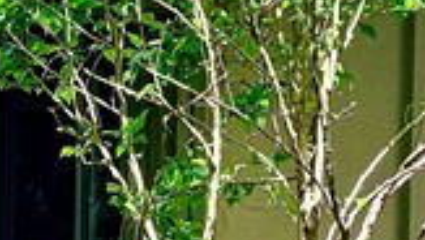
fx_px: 1850
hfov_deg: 12.7
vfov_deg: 7.4
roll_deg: -1.0
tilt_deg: -1.5
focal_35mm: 164
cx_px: -115
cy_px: 258
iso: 100
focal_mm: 6.76
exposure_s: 1/1091
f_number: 1.78
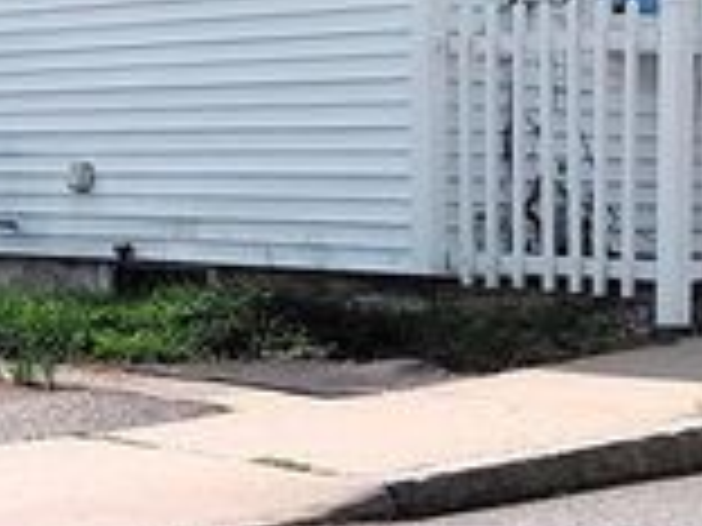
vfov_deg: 16.6
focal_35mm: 80
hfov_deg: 24.0
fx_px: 1622
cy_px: -290
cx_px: 140
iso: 64
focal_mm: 4.69
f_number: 1.8
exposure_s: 1/5285
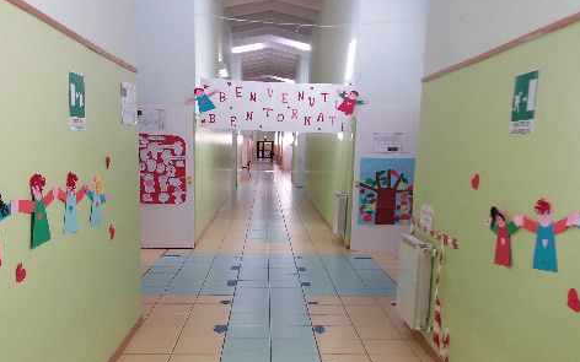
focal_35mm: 29
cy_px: 155
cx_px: 291
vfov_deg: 43.0
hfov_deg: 64.6
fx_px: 458
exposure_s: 1/100
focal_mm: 2.91
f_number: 1.9
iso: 50
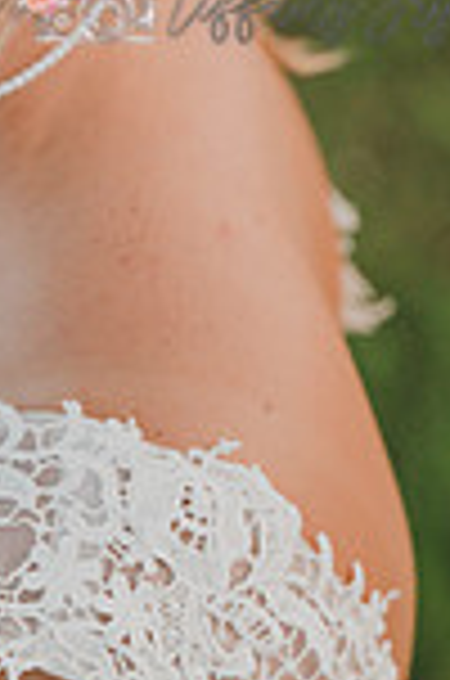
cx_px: -164
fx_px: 3937
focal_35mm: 209
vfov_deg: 9.8
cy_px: 176
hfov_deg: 6.5
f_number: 2.8
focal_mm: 70
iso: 3200
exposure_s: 1/125
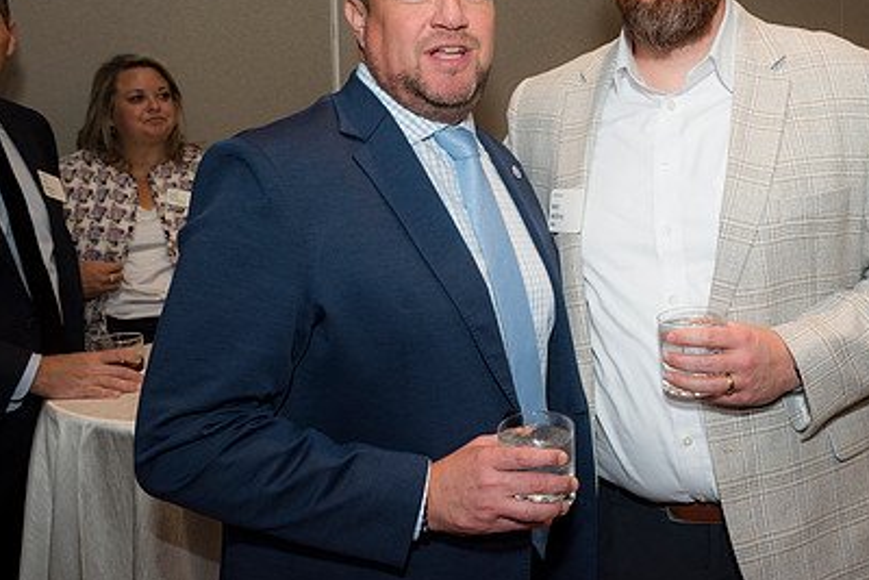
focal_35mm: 45
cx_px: 626
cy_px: 179
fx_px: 1087
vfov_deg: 29.6
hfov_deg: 42.6
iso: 800
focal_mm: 31
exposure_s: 1/125
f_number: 5.6
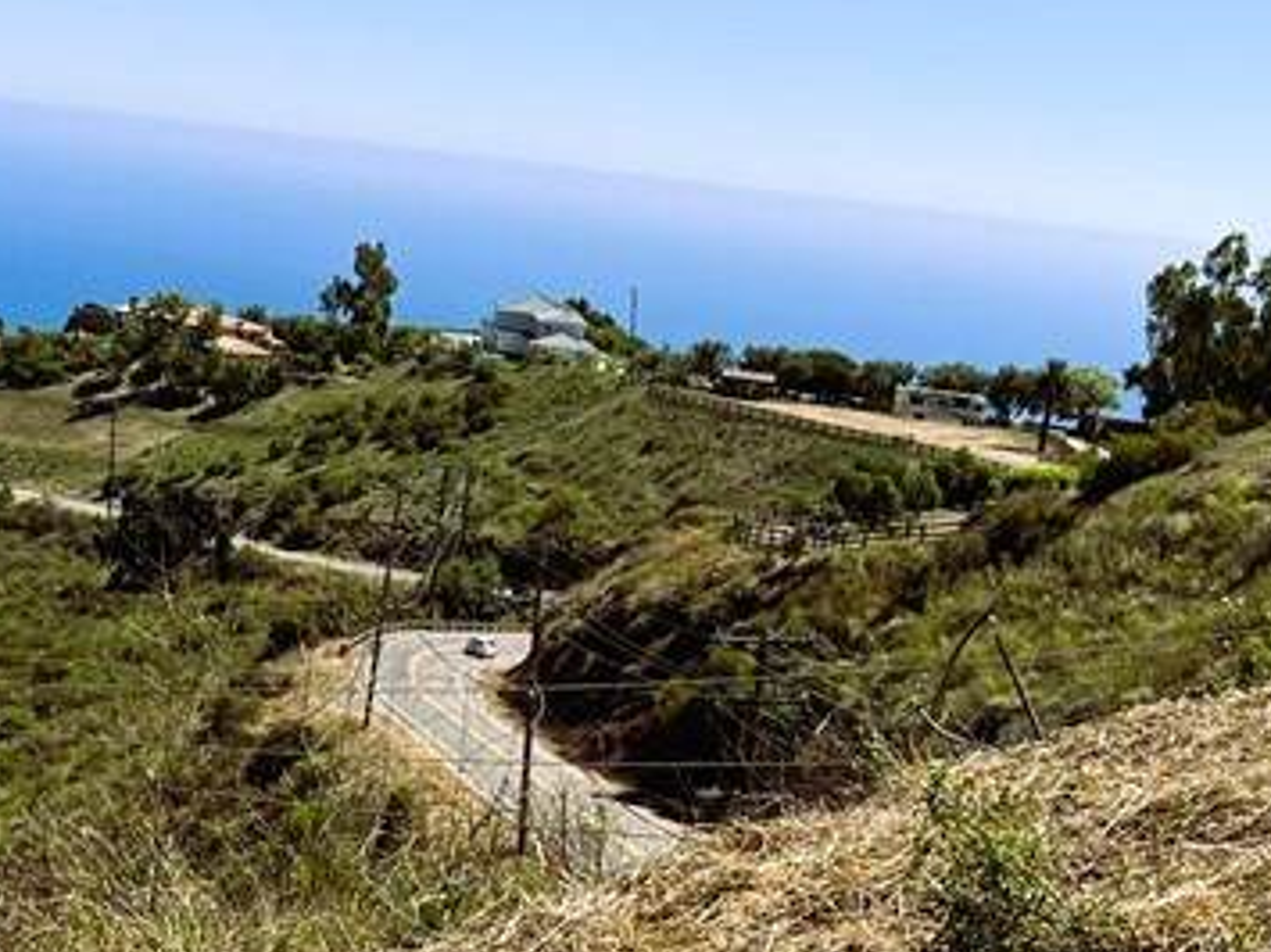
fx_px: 2753
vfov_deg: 18.7
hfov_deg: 25.6
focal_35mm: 75
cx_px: 297
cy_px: 1104
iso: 50
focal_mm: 5.7
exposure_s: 1/3460
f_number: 1.5
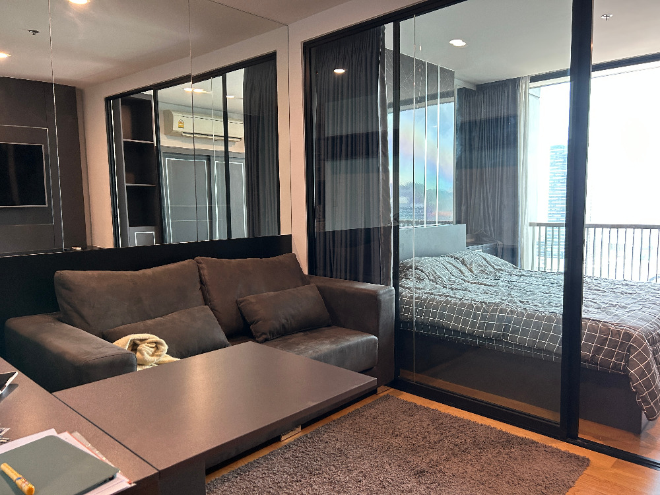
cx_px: 330
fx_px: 496
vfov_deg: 53.1
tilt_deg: -5.3
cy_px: 248
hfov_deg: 67.3
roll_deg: +1.3
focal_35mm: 26
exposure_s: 1/50
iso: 200
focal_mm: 5.7
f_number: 1.5
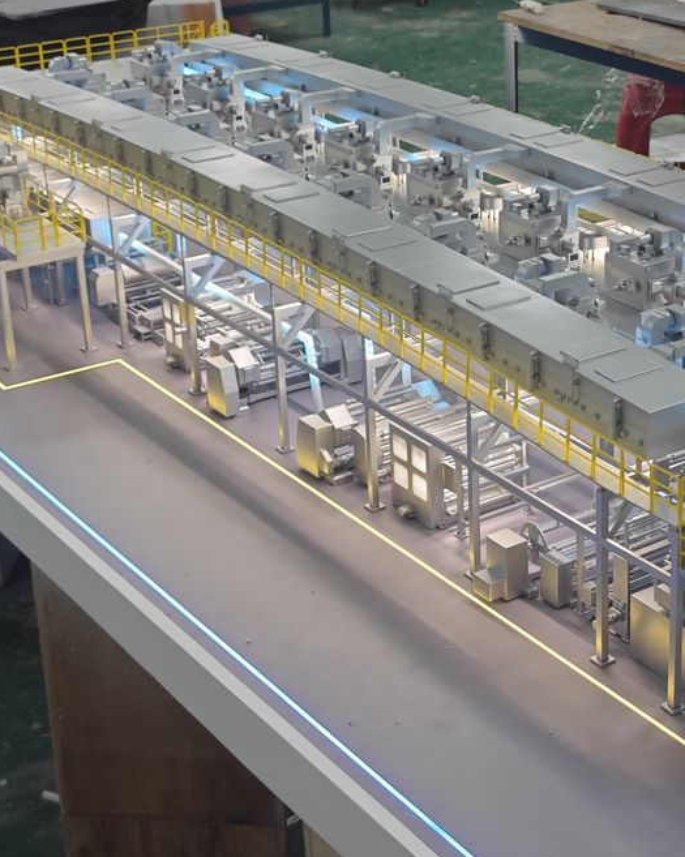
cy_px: 393
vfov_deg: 27.1
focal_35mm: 70
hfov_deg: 21.7
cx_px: 497
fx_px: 1775
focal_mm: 8.7
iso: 200
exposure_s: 1/100
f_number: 1.9
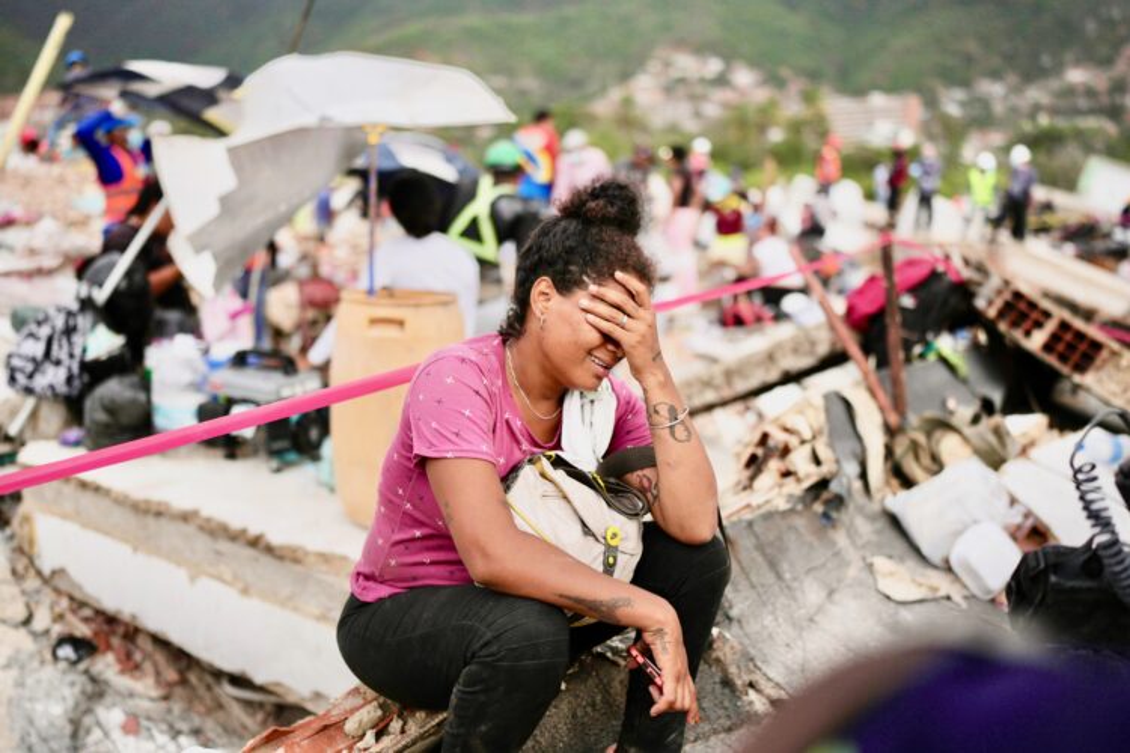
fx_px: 1099
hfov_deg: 54.4
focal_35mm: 35
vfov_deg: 37.9
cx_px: 565
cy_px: 376
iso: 400
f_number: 1.4
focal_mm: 35
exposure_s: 1/6400
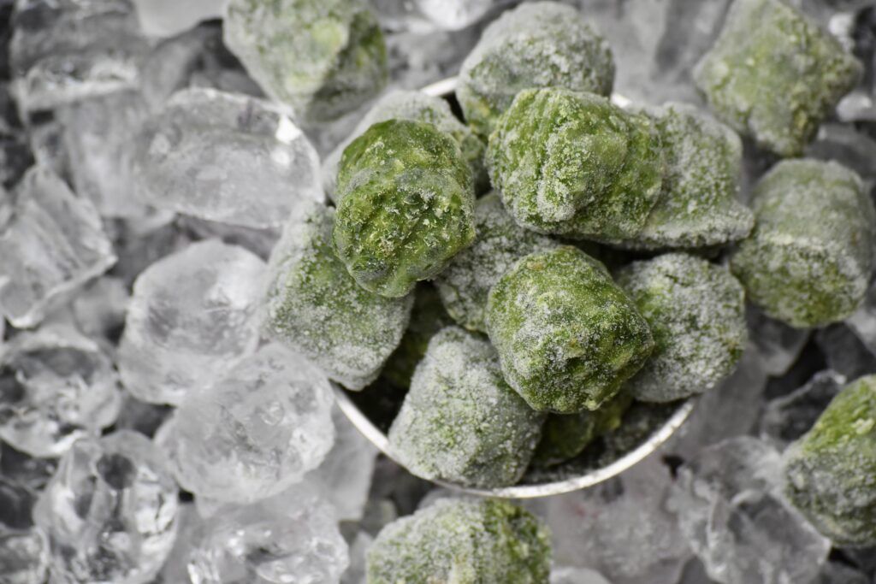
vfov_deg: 7.9
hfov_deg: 11.8
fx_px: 4234
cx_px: 438
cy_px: 292
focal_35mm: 174
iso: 800
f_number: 4.5
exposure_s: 1/400
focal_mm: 116
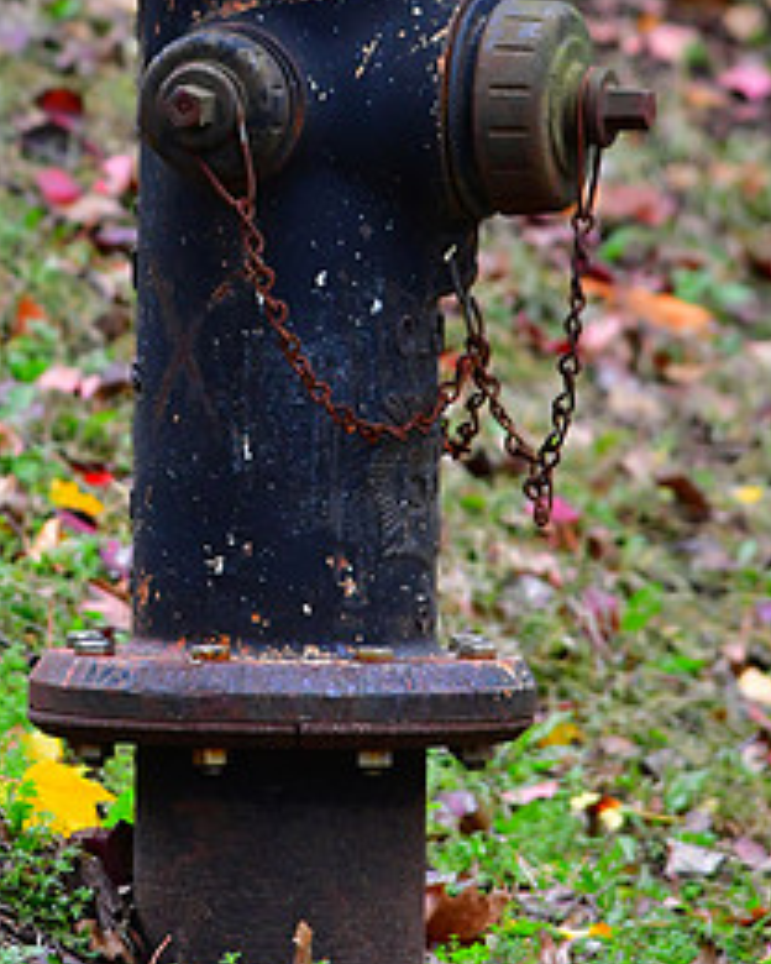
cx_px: 258
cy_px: 163
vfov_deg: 2.8
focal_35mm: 692
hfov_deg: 2.2
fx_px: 19738
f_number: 5.6
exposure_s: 1/400
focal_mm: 220
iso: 1800
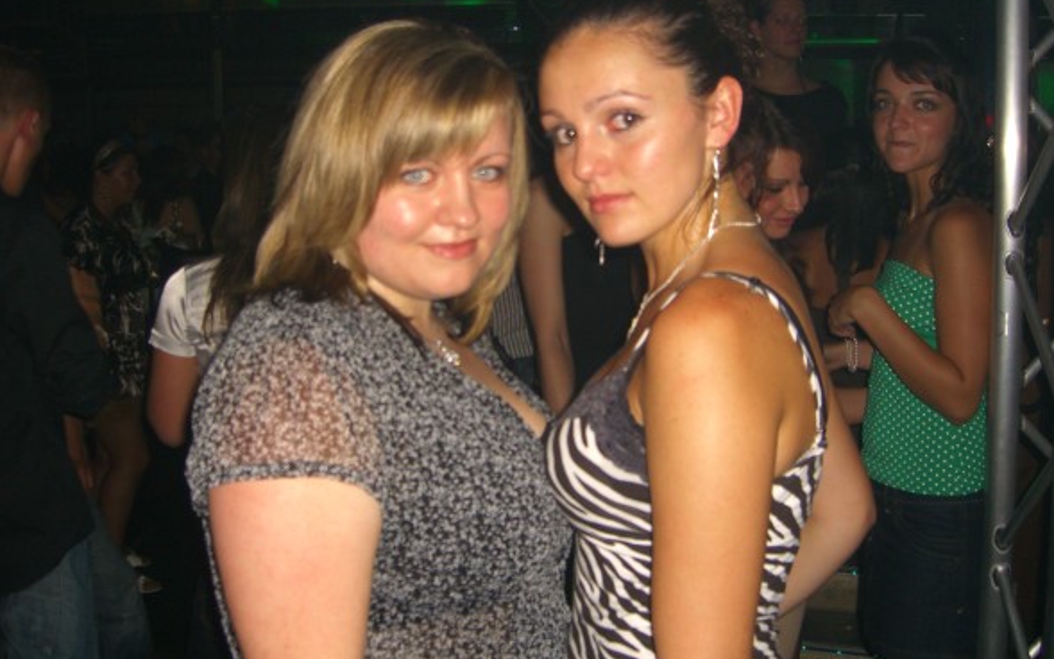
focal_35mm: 41
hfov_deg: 48.2
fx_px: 1178
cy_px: 290
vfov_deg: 31.2
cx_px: 535
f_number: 2.8
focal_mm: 7.9
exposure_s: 1/60
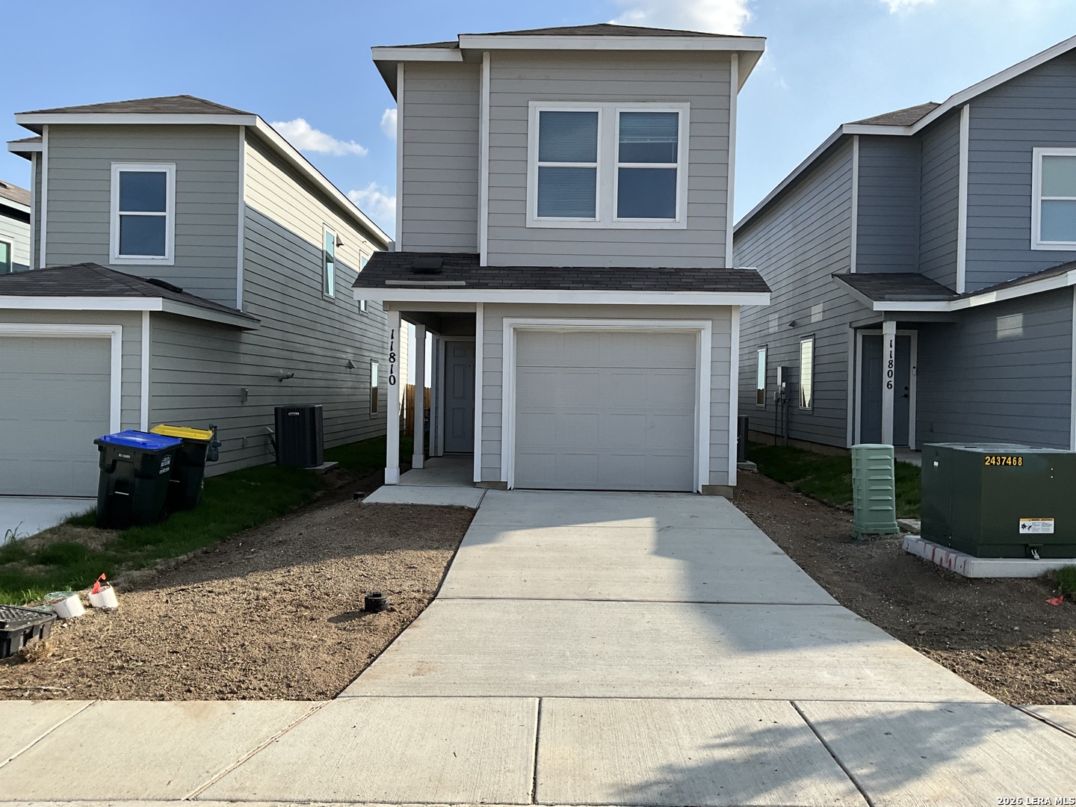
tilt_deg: -0.6
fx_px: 901
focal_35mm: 29
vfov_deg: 48.2
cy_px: 404
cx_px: 538
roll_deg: -1.4
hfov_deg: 61.7
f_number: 1.8
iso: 25
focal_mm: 3
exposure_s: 1/1675
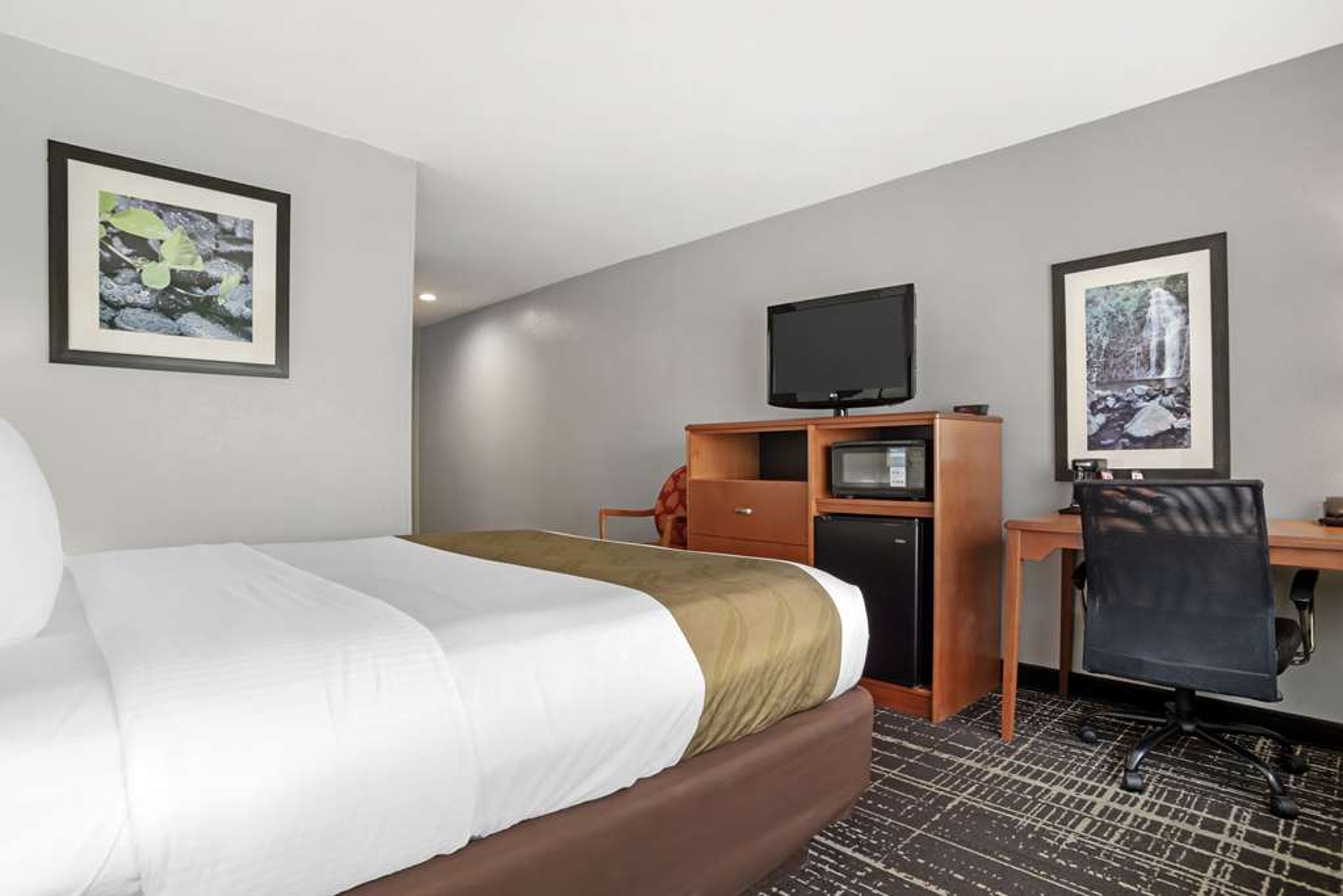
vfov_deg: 67.4
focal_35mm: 18
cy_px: 448
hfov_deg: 90.0
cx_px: 672
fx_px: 672
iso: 400
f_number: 10
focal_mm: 18
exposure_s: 1/10
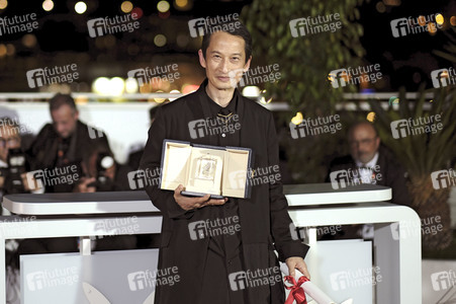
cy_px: 152
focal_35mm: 84
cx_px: 228
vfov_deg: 16.2
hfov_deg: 24.2
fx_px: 1063
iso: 500
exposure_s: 1/250
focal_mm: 56
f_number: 1.2
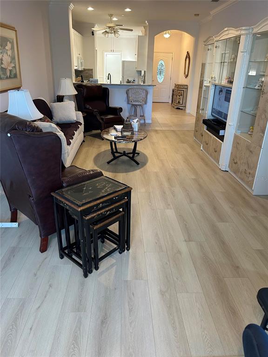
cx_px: 134
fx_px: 268
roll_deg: -1.7
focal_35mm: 26
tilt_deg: -23.0
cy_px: 178
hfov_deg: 53.1
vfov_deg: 67.3
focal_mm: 5.7
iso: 160
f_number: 1.5
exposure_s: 1/60
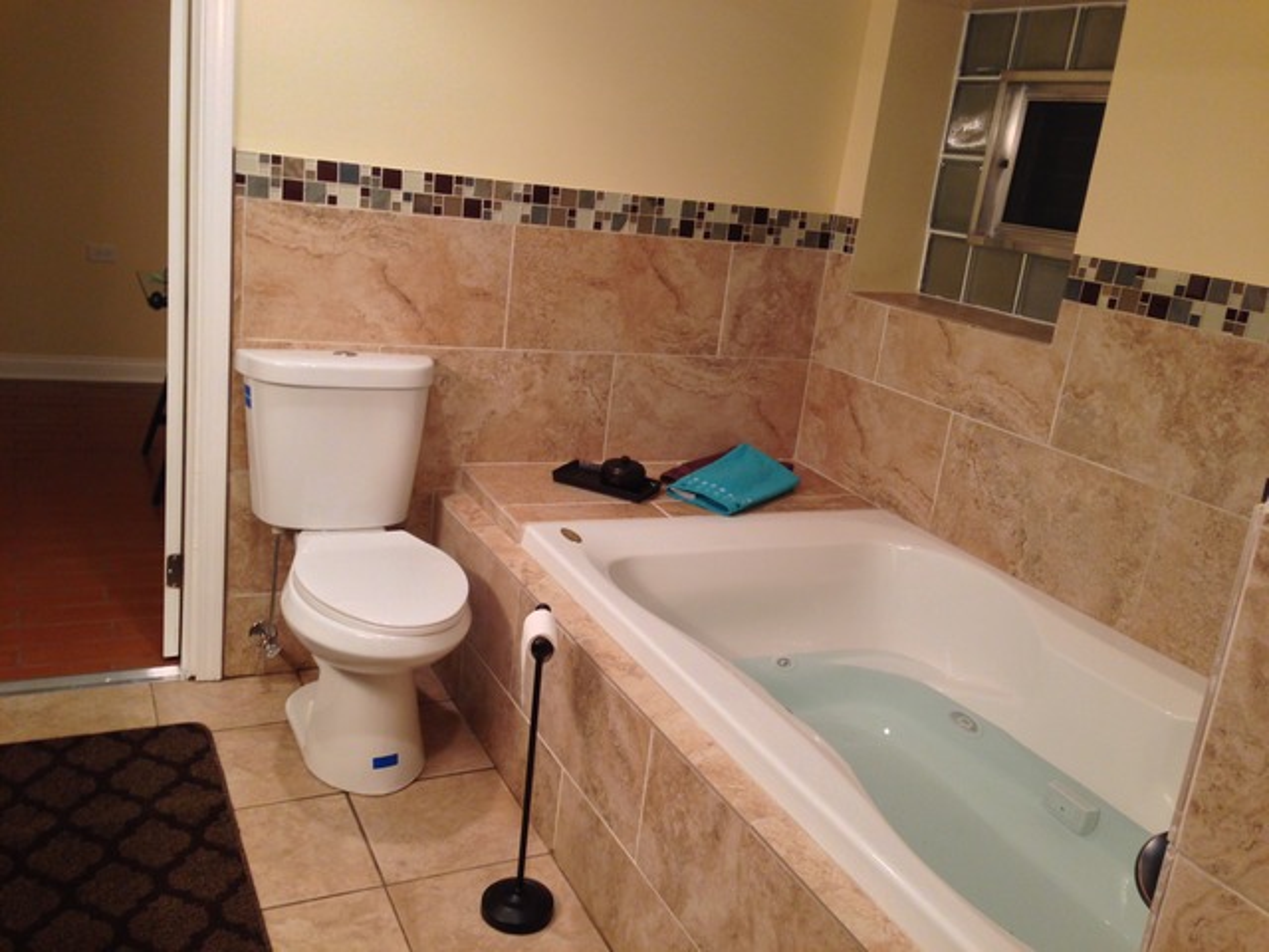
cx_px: 634
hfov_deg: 55.4
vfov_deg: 42.9
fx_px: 1210
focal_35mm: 33
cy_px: 476
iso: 80
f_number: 2.4
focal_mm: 4.12
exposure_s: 1/20
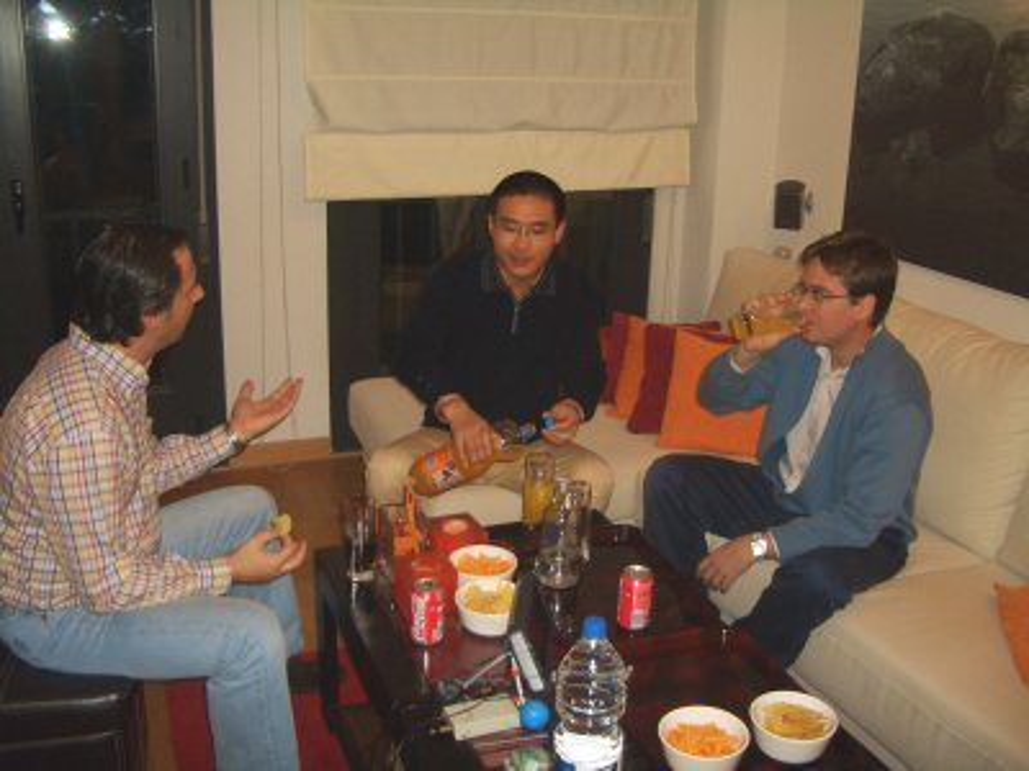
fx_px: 1040
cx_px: 514
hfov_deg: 52.6
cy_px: 386
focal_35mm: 35
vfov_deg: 40.7
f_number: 2.6
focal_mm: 5.8
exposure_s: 1/60
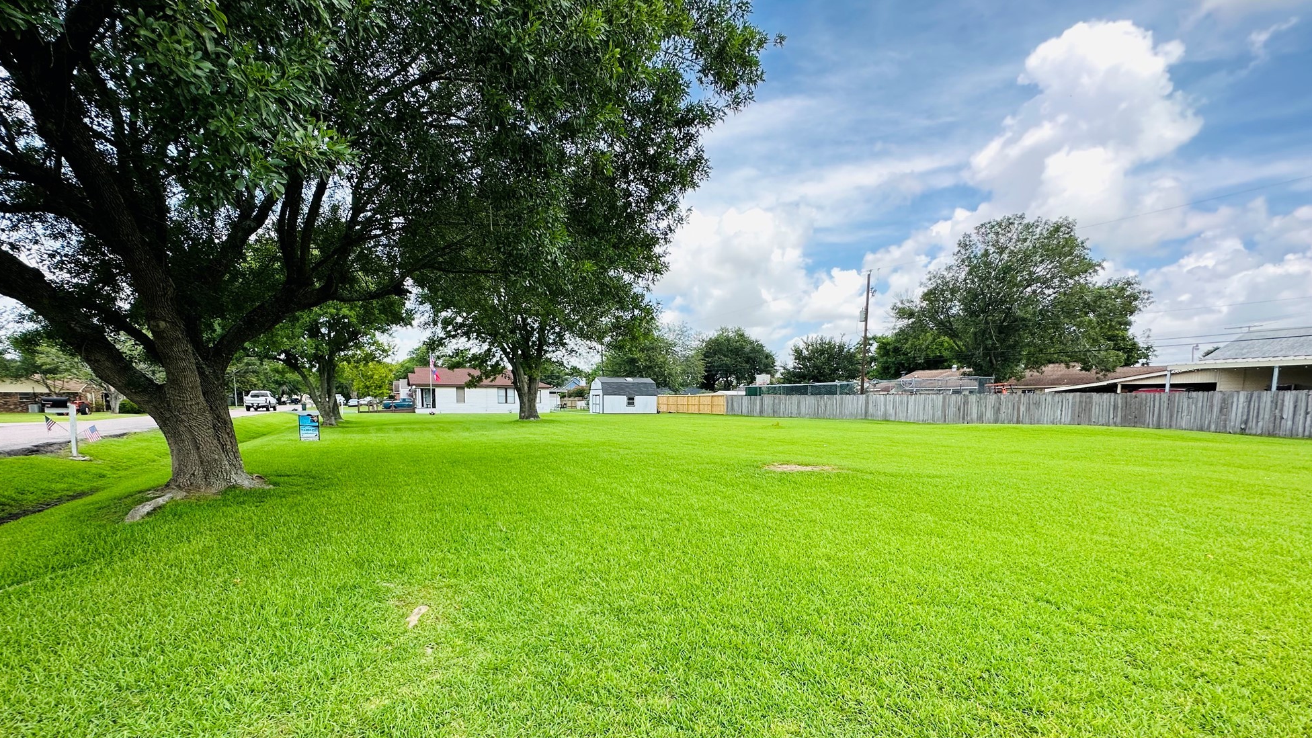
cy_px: 462
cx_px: 626
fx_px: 557
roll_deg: +0.5
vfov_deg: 66.1
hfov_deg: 99.3
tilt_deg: -6.3
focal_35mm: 16
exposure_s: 1/513
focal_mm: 2.22
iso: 40
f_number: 2.2
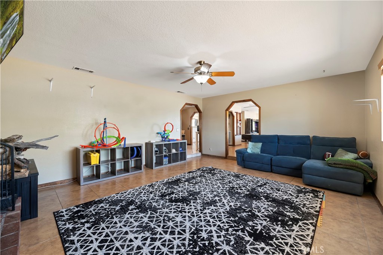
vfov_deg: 81.1
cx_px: 192
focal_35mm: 14
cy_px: 128
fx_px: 149
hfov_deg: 104.3
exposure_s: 1/4
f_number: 10
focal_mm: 14
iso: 500
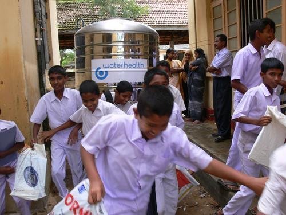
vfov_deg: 40.7
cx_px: 143
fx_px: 289
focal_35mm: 35
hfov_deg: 52.6
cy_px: 108
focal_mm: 7.4
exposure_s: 1/100
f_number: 4
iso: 80
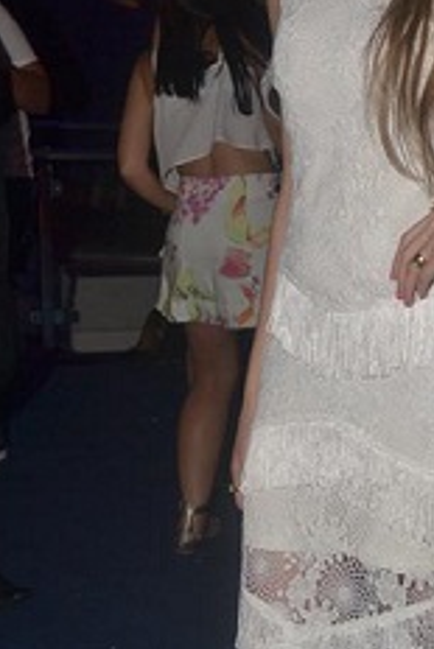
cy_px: 392
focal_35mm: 82
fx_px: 1481
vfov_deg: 24.7
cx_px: 396
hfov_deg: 16.4
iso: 400
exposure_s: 1/100
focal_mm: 22
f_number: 3.8
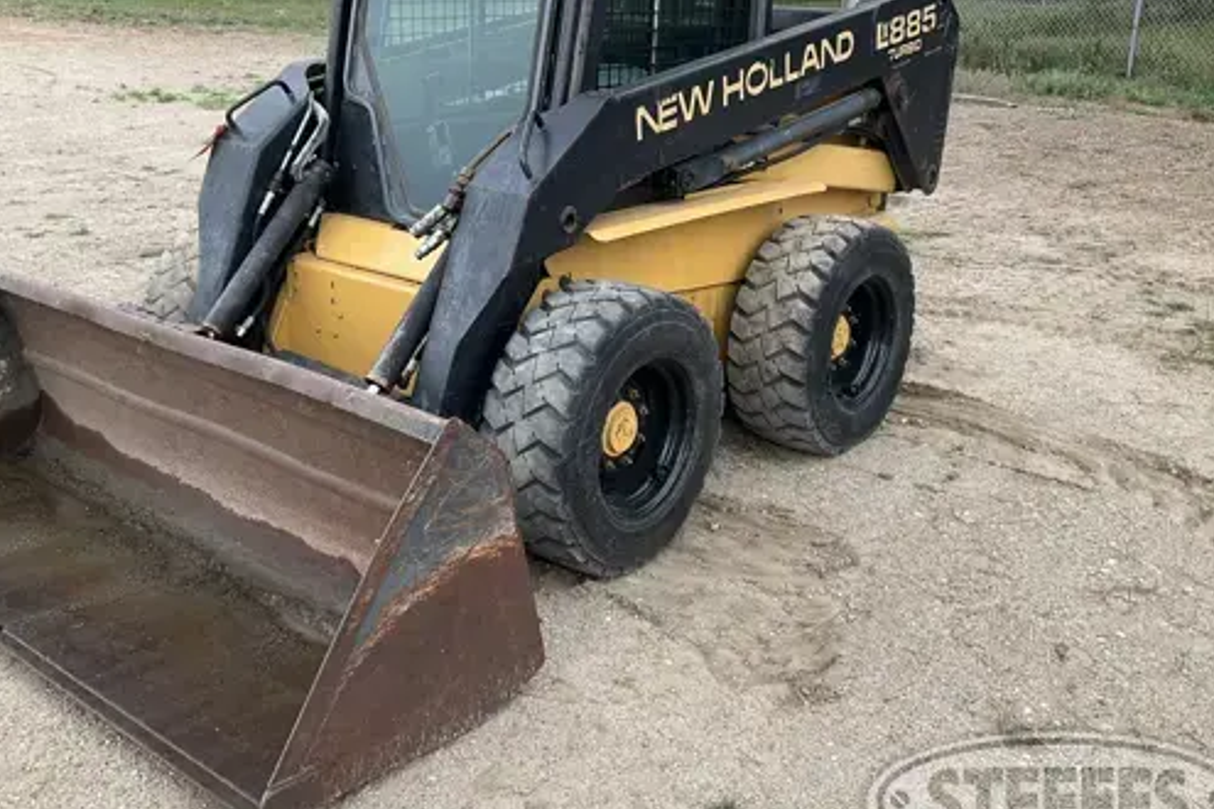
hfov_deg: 49.4
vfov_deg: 34.1
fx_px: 1315
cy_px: 311
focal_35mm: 39
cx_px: 517
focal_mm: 3
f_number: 1.8
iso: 25
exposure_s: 1/190
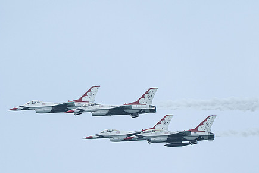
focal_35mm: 731
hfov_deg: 2.8
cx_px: 82
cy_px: 125
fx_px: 5259
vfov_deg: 1.9
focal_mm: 400
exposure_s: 1/1250
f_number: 9
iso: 640
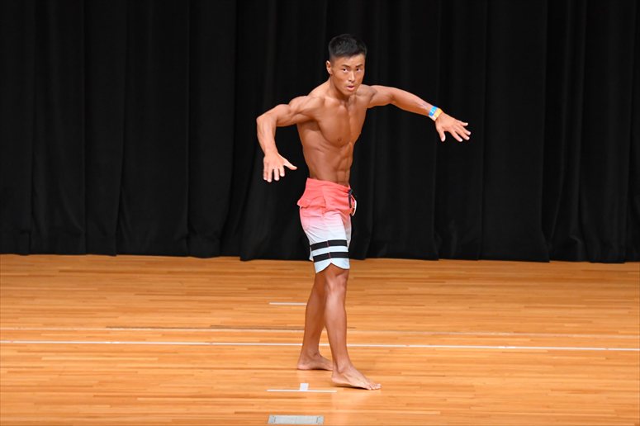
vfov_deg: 5.1
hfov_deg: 7.6
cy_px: 213
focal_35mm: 270
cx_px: 320
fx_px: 4798
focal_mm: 180
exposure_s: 1/400
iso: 4000
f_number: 5.6
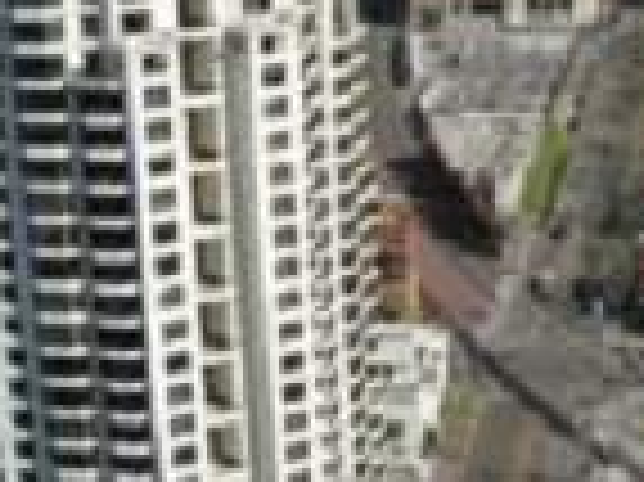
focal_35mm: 96
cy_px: 18
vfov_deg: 15.1
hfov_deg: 19.8
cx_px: 658
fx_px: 1784
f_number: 4.8
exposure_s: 1/801
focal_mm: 7.8
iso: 64
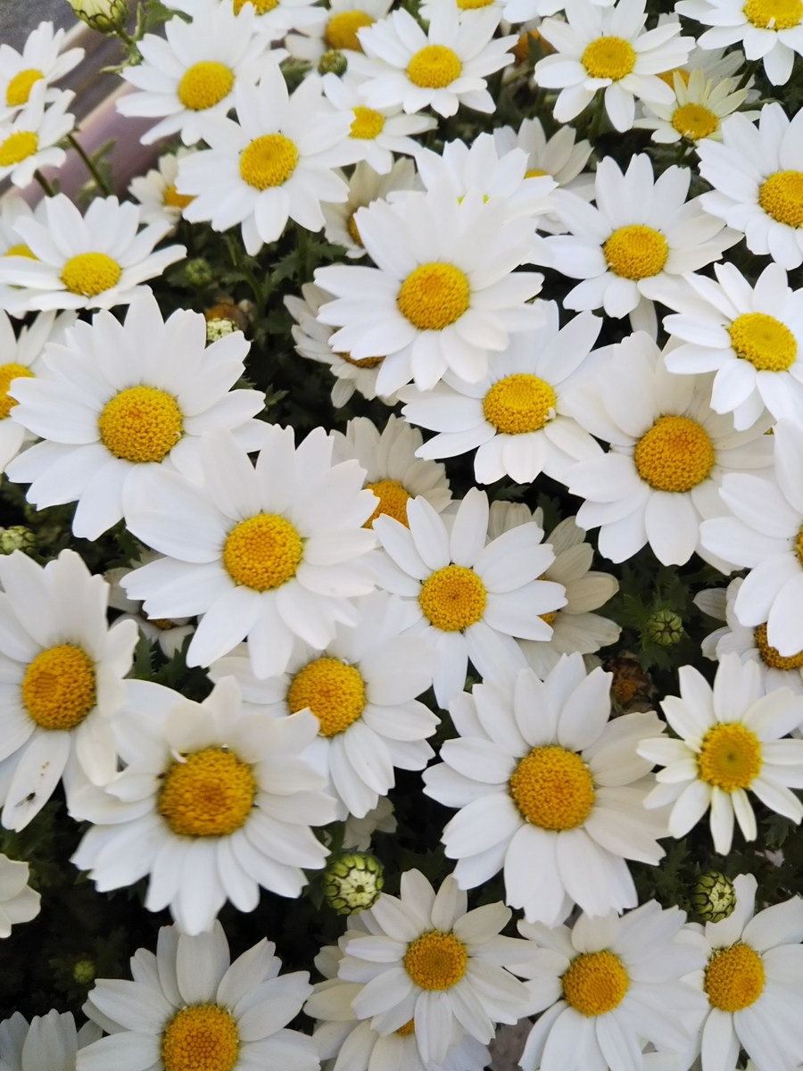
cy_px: 536
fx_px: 928
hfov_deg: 46.8
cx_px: 402
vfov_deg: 60.0
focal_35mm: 30
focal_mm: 4
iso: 25
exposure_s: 1/120
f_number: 2.2
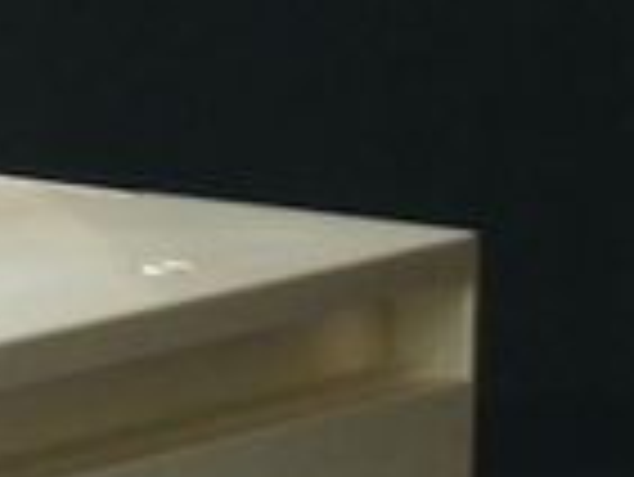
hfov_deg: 3.6
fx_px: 9844
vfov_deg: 2.8
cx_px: -1403
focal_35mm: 537
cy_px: 598
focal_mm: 14.1
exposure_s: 1/2.5
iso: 100
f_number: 4.7
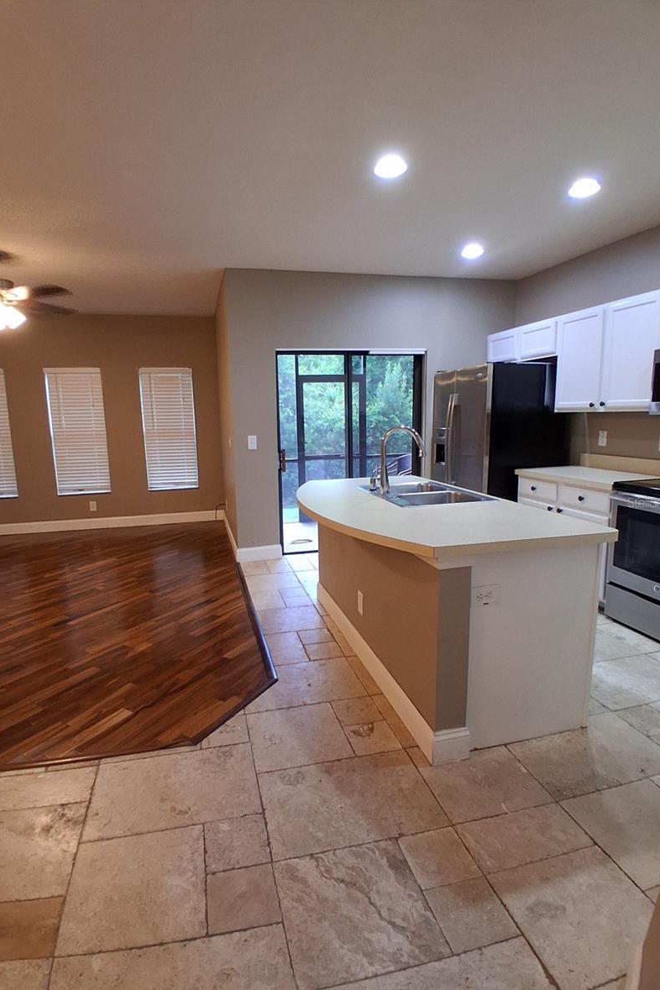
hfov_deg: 67.3
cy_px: 502
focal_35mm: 18
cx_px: 309
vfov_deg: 90.0
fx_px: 495
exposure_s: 1/40
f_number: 2.2
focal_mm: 1.4
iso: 200
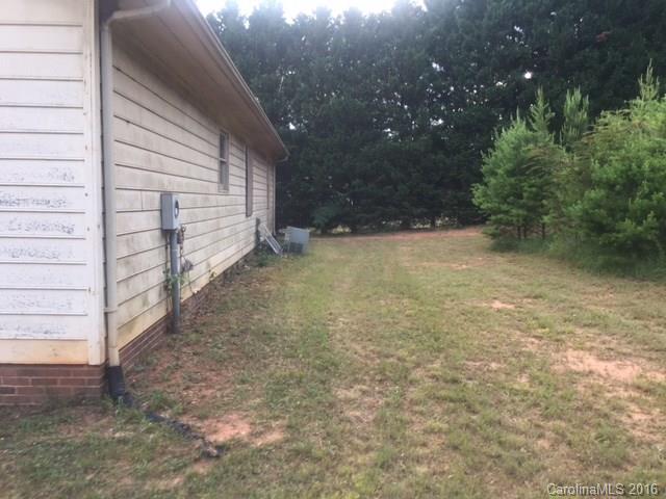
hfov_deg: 61.7
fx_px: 558
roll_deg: -2.7
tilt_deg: -2.3
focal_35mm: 29
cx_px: 333
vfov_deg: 48.2
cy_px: 250
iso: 25
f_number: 2.2
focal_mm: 4.15
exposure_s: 1/120
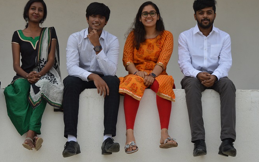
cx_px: 86
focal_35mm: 100
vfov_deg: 13.1
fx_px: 706
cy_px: 56
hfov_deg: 20.7
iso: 200
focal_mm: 48
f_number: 7.1
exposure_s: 1/1000
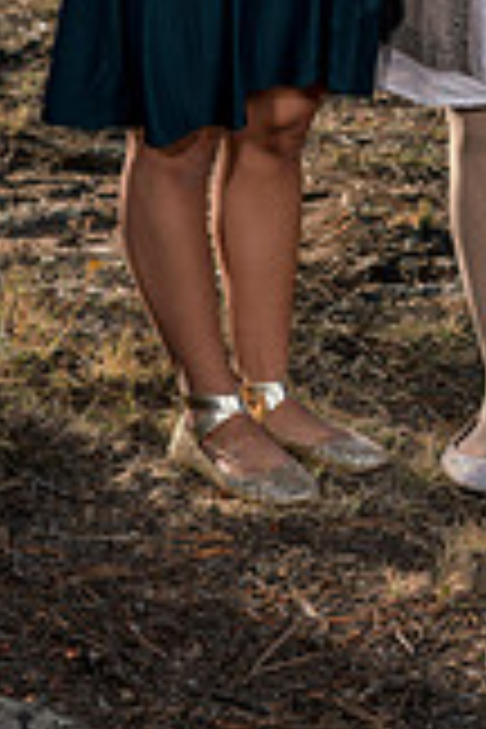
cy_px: -194
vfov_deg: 15.7
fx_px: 2531
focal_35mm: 125
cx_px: 513
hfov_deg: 10.8
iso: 160
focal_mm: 45
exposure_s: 1/1600
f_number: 4
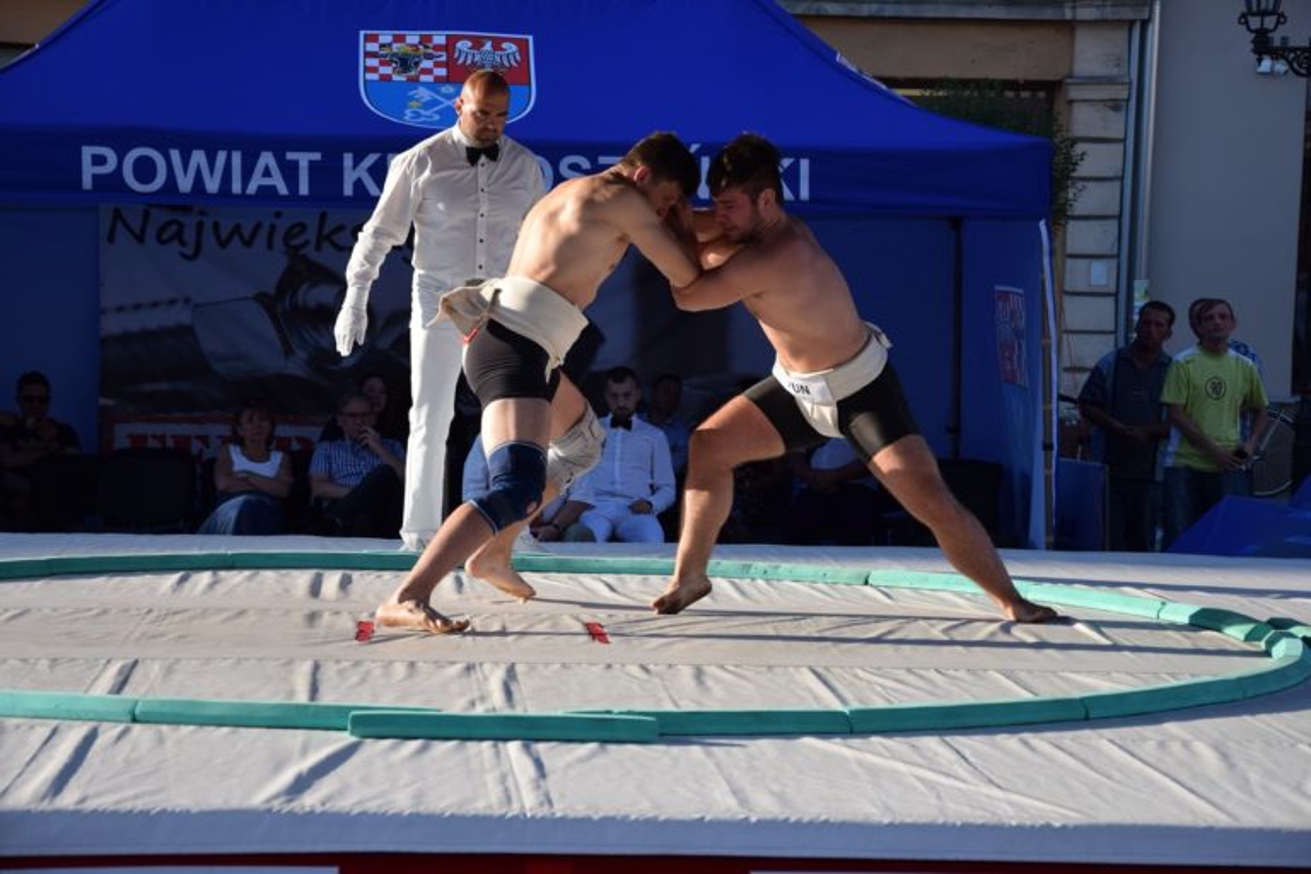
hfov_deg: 20.6
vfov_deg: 13.8
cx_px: 656
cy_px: 437
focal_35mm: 99
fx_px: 3605
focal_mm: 66
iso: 560
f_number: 5.3
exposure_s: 1/1000
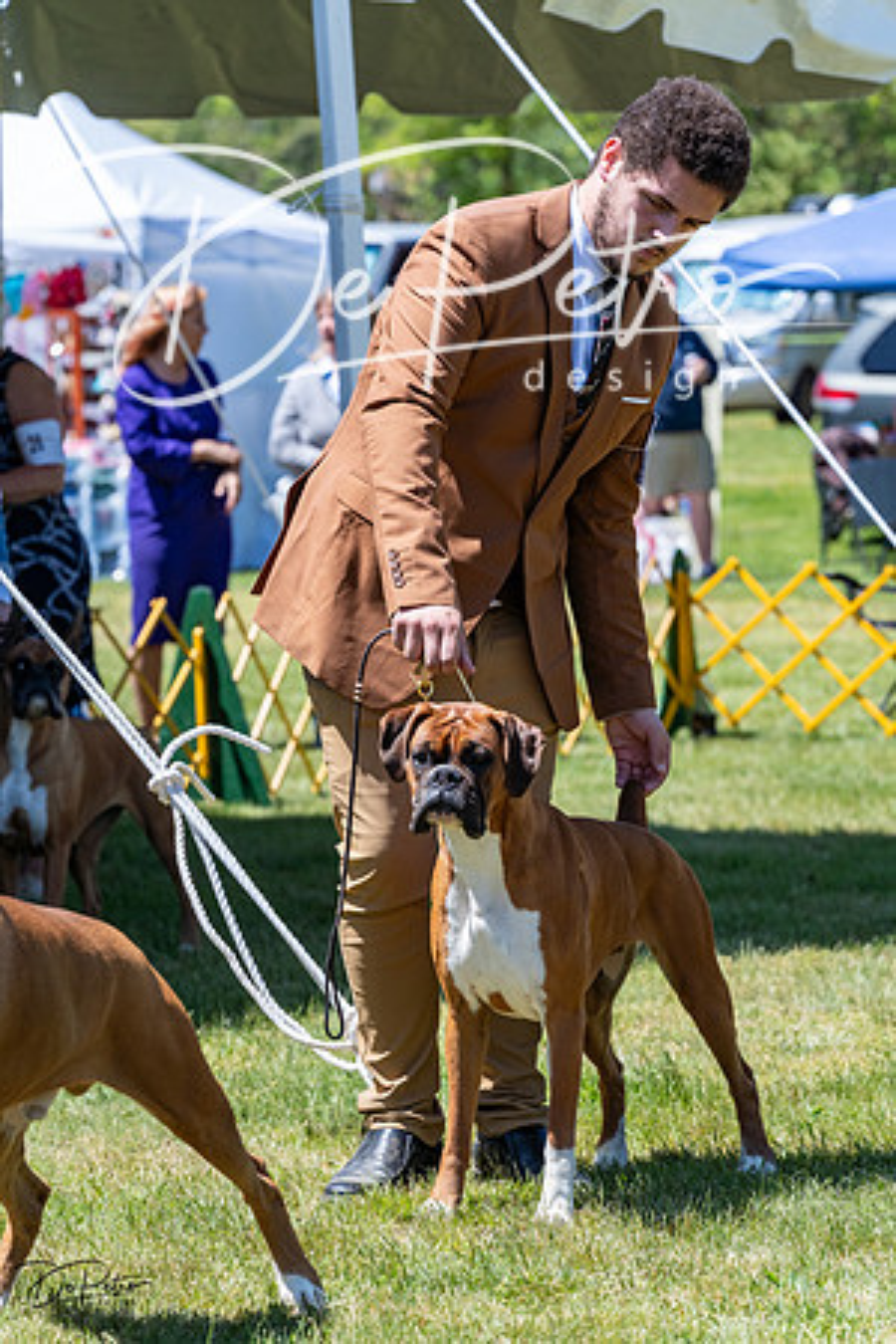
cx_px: 448
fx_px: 5376
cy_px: 672
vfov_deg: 14.3
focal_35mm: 144
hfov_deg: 9.5
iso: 800
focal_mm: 144
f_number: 7.1
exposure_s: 1/1600
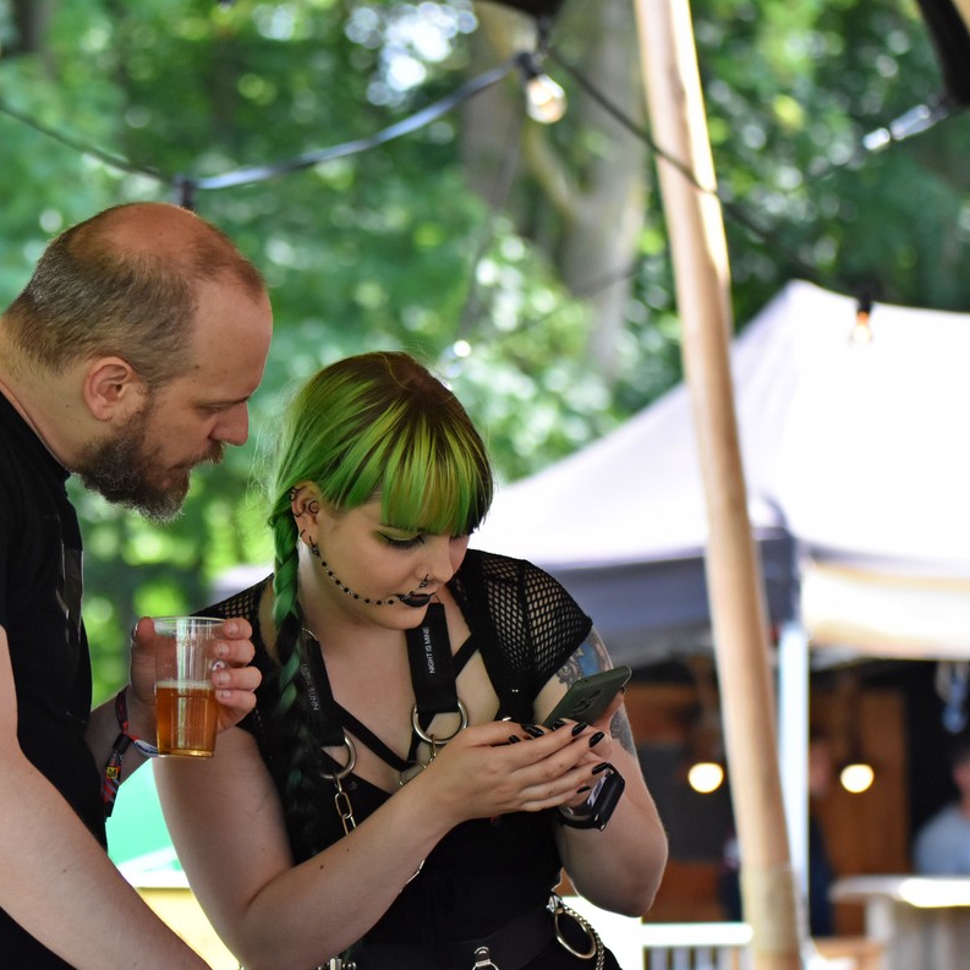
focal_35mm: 135
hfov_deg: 12.9
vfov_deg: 12.9
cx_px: 290
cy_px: 483
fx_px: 4280
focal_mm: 70
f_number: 2.8
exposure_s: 1/1600
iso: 1250
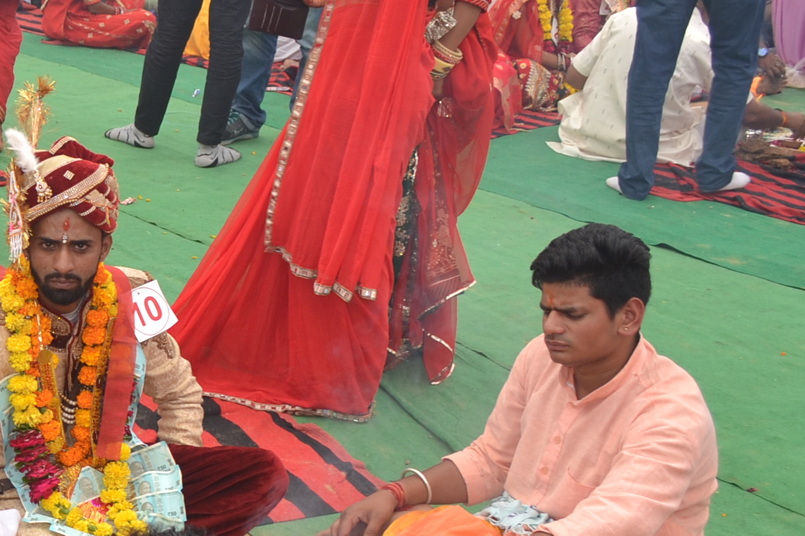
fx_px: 1610
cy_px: 345
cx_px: -199
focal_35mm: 72
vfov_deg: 18.9
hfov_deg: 24.9
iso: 110
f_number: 4.5
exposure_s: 1/125
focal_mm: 18
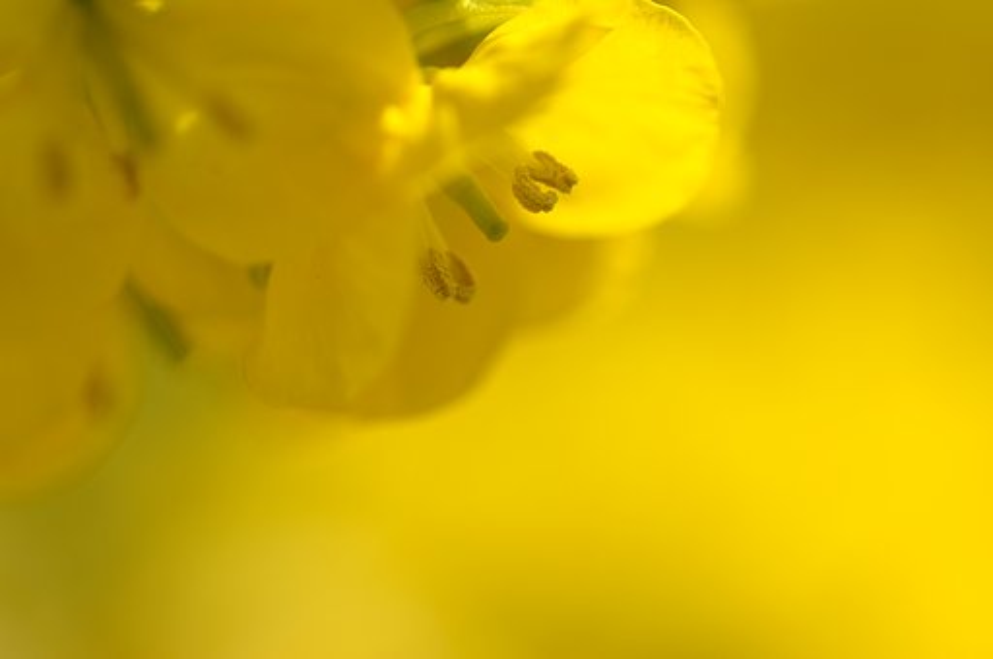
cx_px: 496
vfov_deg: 9.1
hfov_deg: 13.7
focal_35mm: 150
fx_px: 4132
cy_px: 330
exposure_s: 1/1000
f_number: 2.8
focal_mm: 100
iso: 100
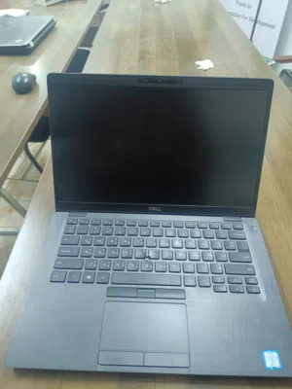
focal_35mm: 24
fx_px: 270
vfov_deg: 71.6
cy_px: 194
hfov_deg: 56.8
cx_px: 146
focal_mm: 6.14
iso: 667
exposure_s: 1/60
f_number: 1.65
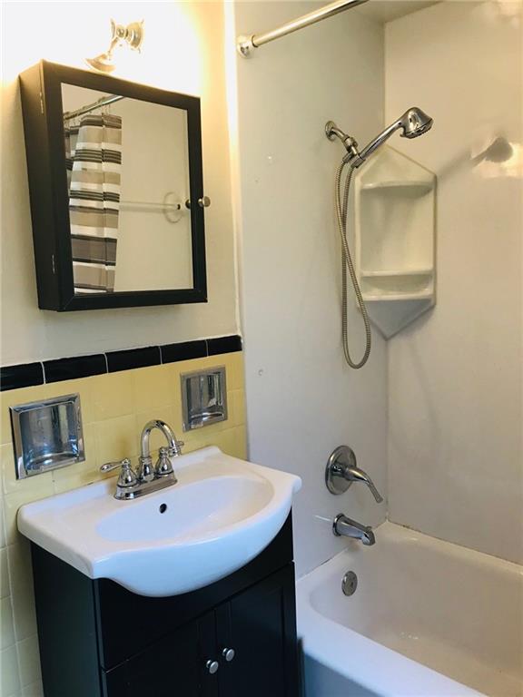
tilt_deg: -6.8
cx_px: 262
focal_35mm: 28
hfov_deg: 49.7
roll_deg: +2.3
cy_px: 348
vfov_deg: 63.4
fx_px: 564
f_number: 1.8
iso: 32
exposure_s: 1/30
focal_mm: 3.99
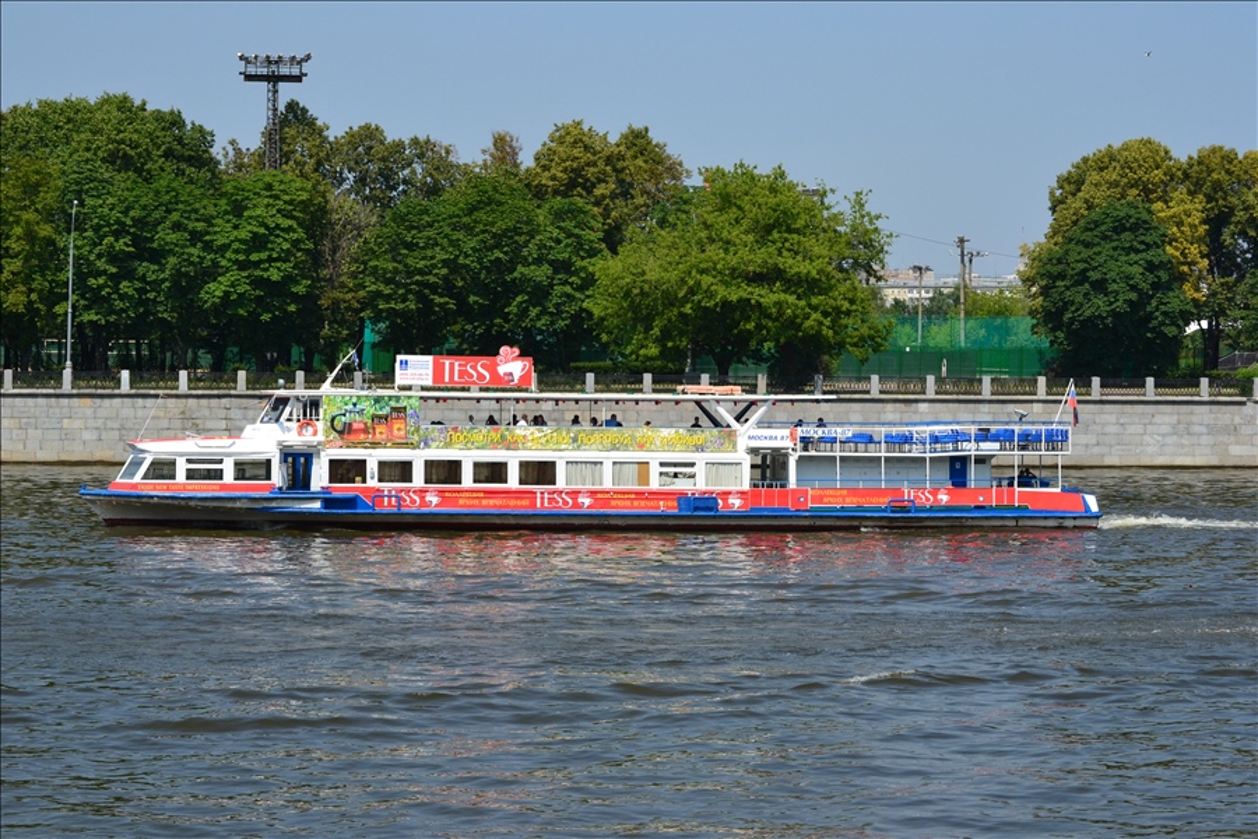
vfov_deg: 16.6
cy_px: 420
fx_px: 2883
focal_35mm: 82
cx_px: 629
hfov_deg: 24.6
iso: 400
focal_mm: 55
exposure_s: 1/500
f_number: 11
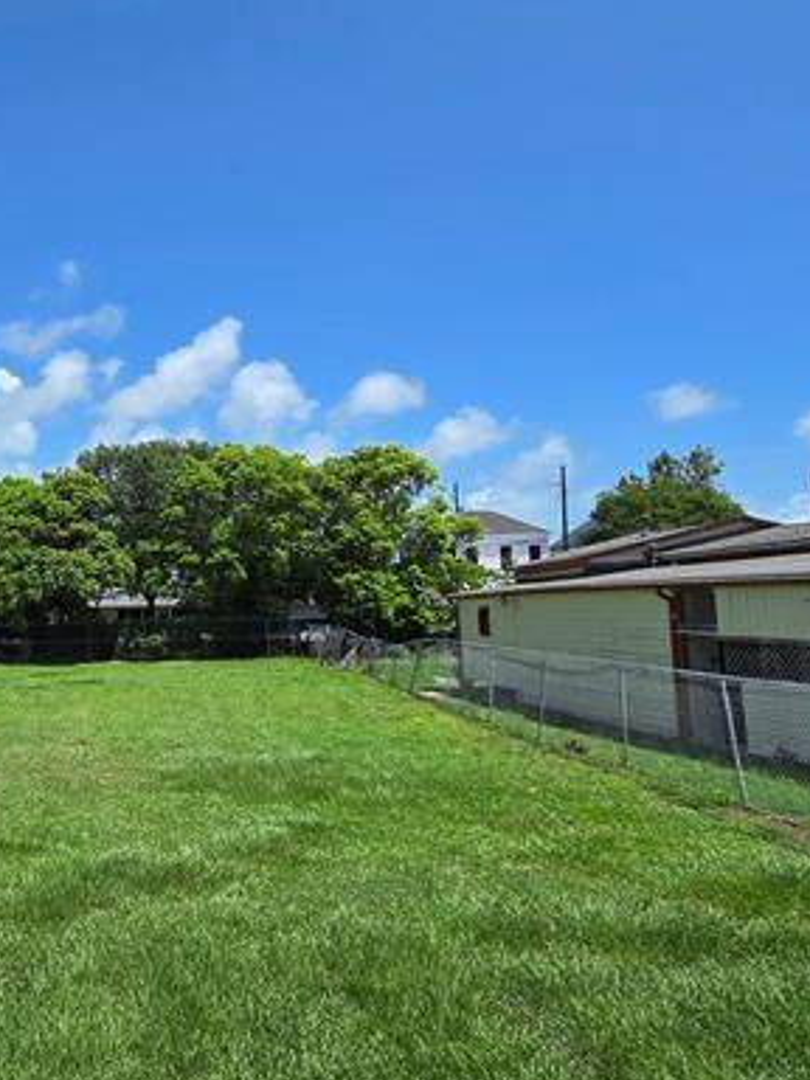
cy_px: 512
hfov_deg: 47.4
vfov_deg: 67.3
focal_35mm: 26
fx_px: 811
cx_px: 73
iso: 50
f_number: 2.2
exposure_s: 1/3446
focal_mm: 2.2
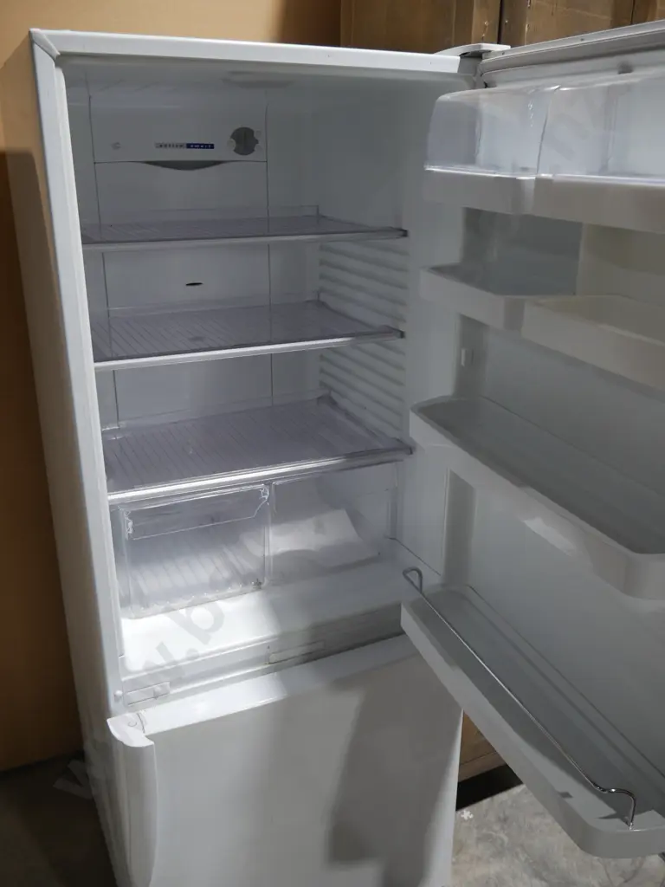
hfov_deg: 44.2
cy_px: 444
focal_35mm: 32
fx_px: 820
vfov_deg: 56.8
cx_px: 332
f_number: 3.6
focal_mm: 16
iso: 200
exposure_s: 1/60
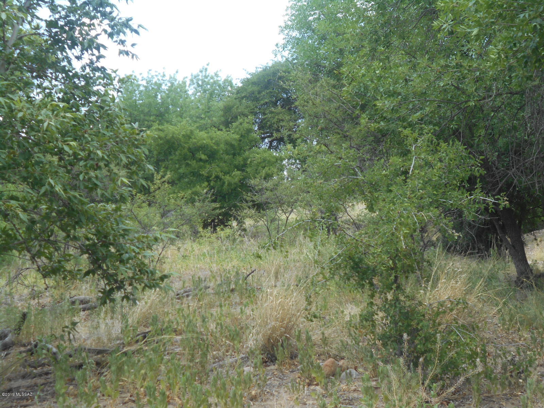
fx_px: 1021
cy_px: 204
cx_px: 272
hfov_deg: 29.8
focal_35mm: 65
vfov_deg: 22.6
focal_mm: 11.6
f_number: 5.3
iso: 80
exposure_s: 1/160
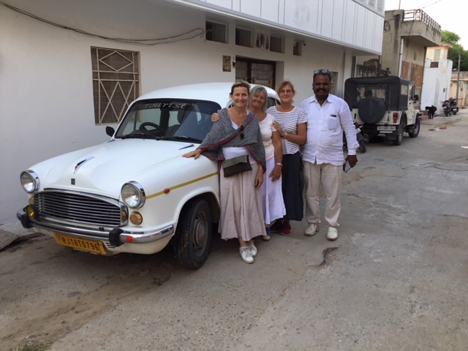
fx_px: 419
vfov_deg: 45.4
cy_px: 176
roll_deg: +0.1
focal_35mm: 31
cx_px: 234
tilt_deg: -12.1
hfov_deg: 58.4
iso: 25
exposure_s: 1/131
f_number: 2.4
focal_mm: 3.3
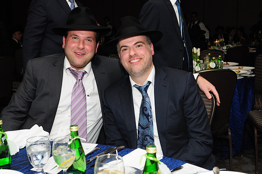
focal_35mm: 48
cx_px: 131
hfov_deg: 41.2
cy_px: 87
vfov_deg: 28.0
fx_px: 349
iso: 500
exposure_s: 1/60
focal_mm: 32
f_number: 5
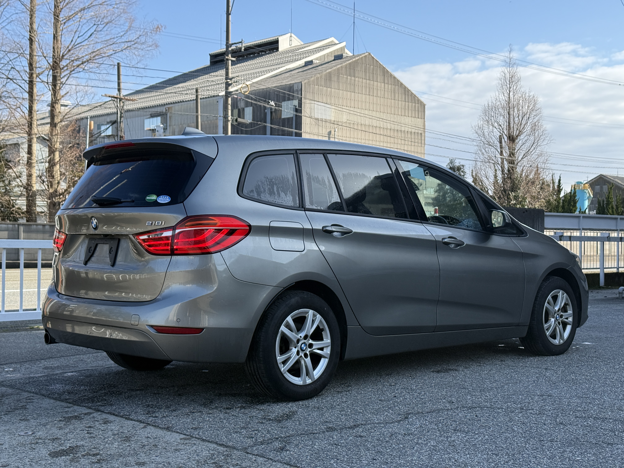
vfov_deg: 30.3
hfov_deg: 39.7
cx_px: 312
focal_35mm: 48
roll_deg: -1.4
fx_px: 865
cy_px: 234
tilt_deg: +0.3
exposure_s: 1/2667
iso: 80
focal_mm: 6.76
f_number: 1.78
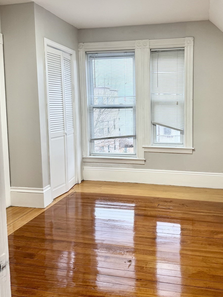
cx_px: 142
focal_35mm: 31
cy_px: 126
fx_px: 266
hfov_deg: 45.0
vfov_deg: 58.1
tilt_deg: -4.1
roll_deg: +1.7
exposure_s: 1/120
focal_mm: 6.76
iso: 80
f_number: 1.78
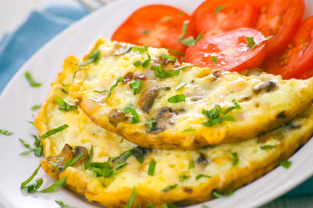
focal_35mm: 330
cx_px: 156
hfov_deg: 6.3
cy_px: 104
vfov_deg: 4.2
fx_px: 2866
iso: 200
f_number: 6.3
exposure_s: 1/500
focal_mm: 220
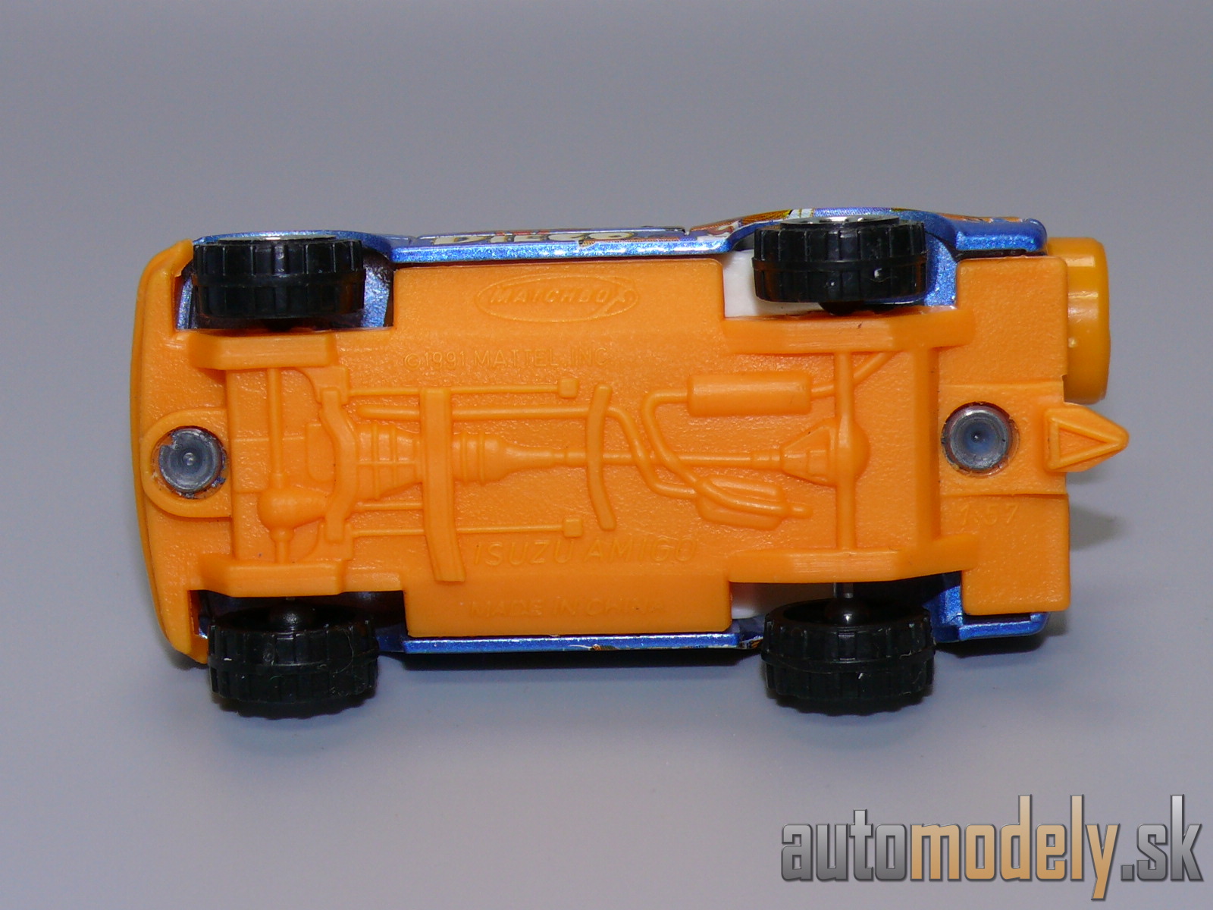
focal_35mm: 102
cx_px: 606
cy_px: 455
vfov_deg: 14.5
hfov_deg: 19.3
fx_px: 3574
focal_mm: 13.4
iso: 100
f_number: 4
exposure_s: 1/30
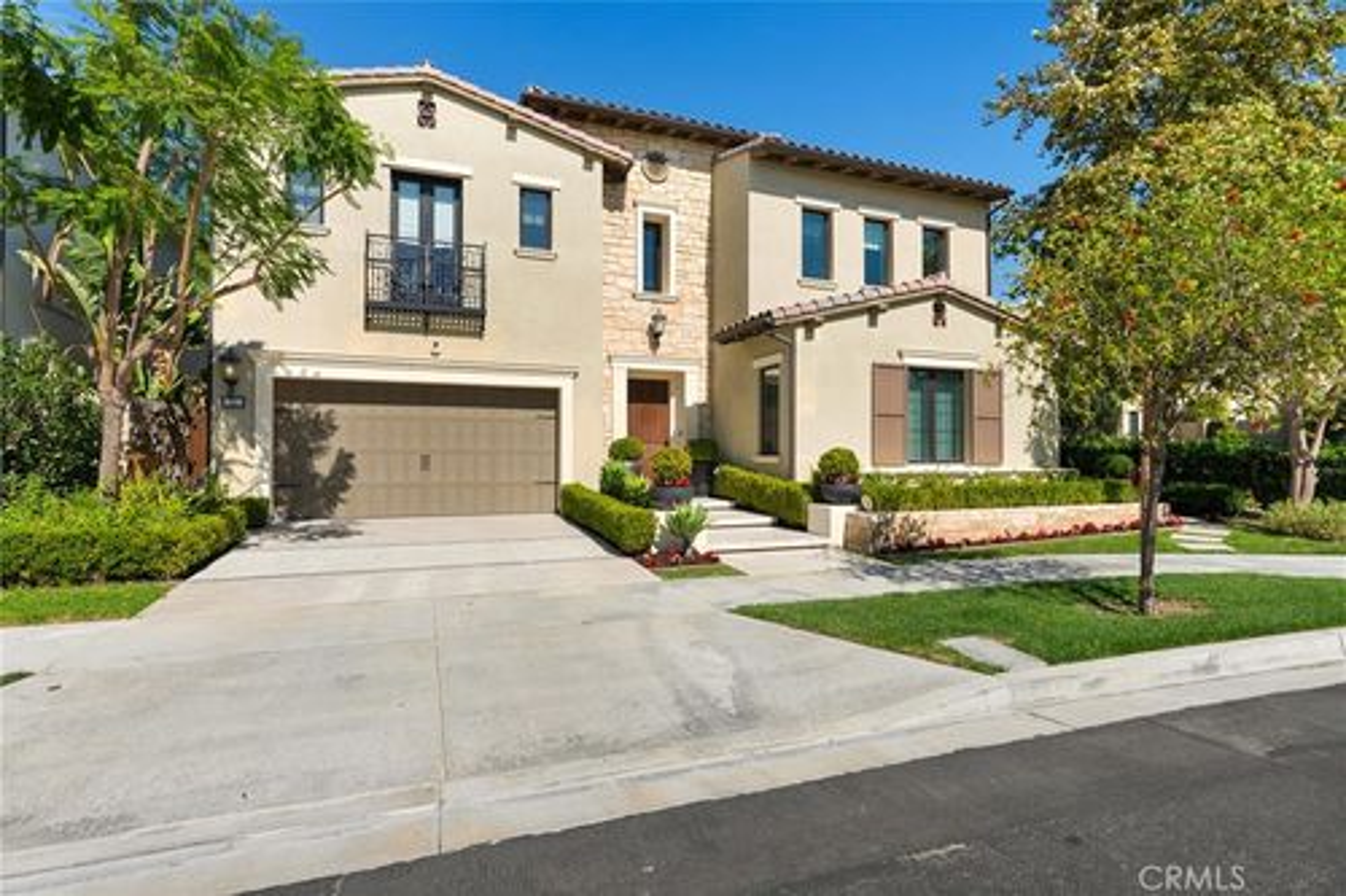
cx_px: 673
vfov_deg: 70.4
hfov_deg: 93.3
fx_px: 635
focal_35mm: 17
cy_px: 448
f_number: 9
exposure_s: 1/320
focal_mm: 17
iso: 100
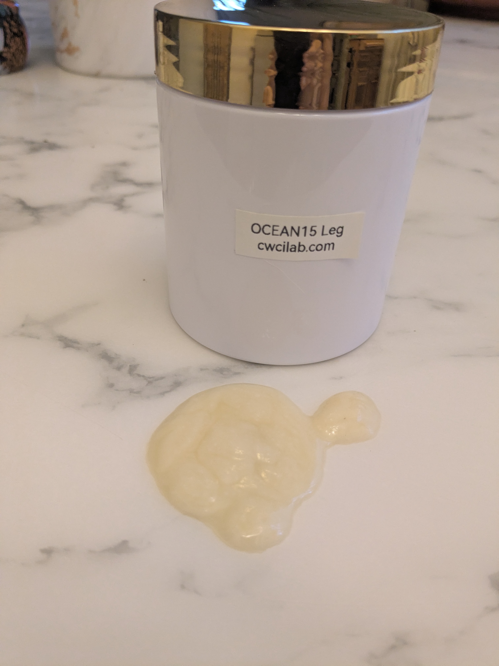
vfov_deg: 65.3
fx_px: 519
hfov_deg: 51.4
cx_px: 250
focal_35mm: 27
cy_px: 333
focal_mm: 4.38
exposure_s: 1/120
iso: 320
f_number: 1.73
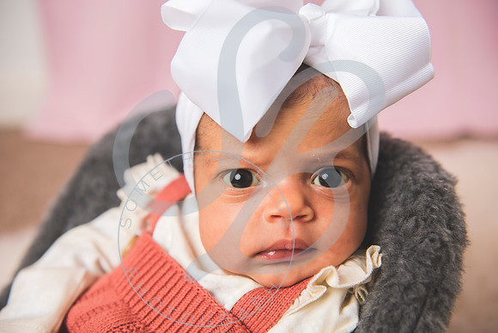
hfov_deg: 48.4
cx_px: 249
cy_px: 166
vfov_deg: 33.4
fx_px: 553
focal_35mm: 40
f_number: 3.5
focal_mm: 40
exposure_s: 1/125
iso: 200
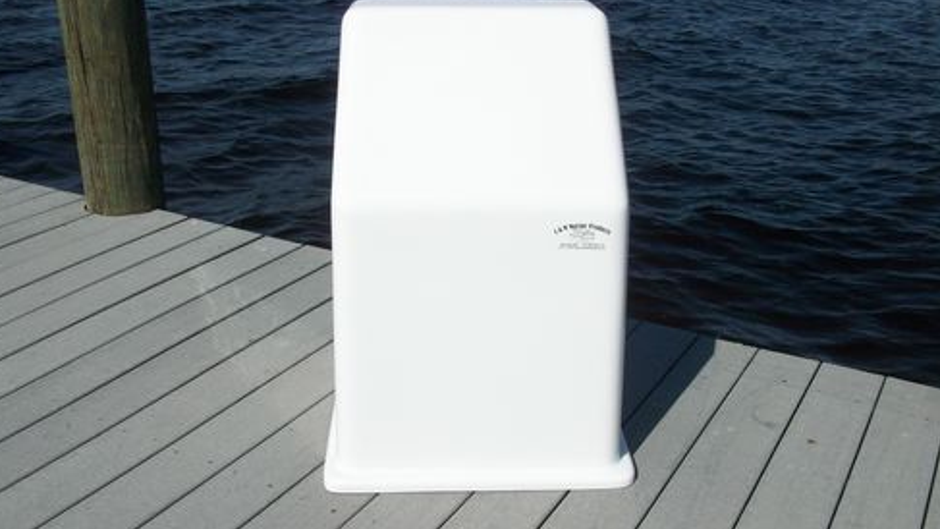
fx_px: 947
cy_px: 258
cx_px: 469
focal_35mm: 38
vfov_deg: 31.2
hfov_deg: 52.8
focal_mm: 5.7
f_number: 5.5
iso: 64
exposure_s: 1/874
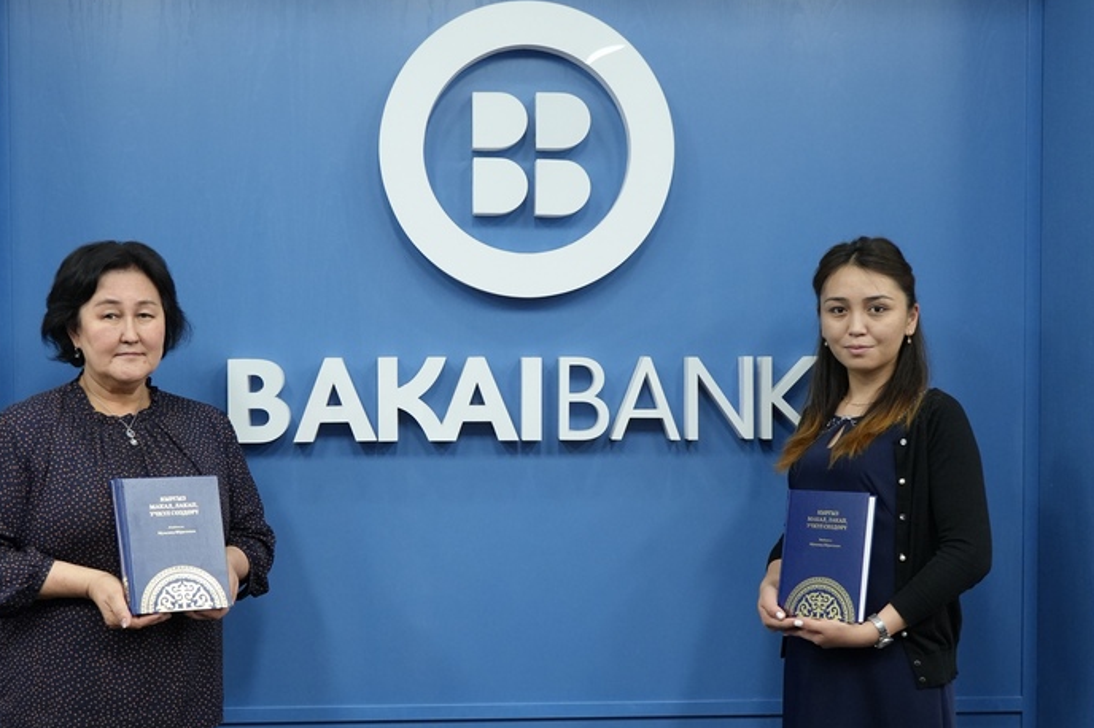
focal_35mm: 36
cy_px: 377
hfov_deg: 53.1
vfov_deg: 36.8
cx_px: 504
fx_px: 1093
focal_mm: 33
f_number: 4
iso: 2500
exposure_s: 1/160
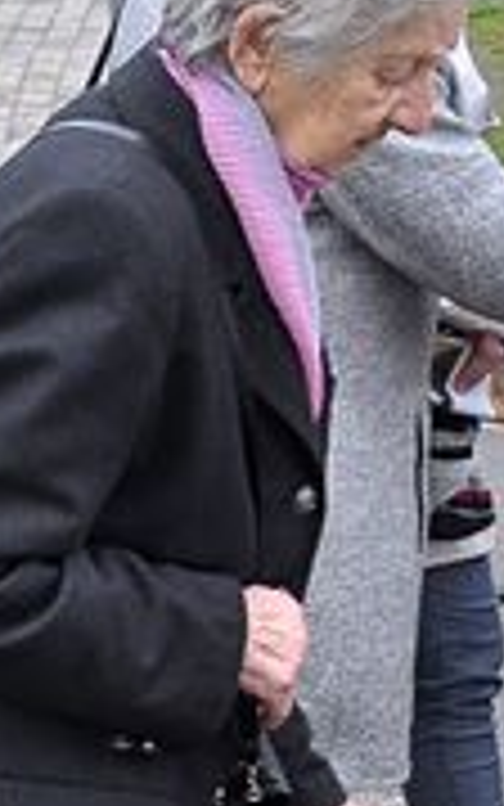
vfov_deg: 13.0
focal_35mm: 160
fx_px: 3514
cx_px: -1089
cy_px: 236
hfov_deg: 7.2
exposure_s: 1/250
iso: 320
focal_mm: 22
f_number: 8
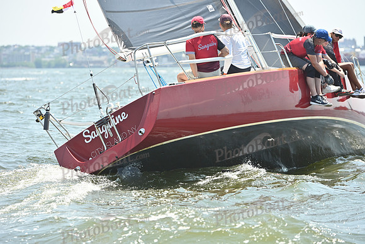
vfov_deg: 8.1
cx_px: 182
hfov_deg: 12.1
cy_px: 122
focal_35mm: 170
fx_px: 1724
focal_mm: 170
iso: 320
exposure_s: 1/1250
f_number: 5.6
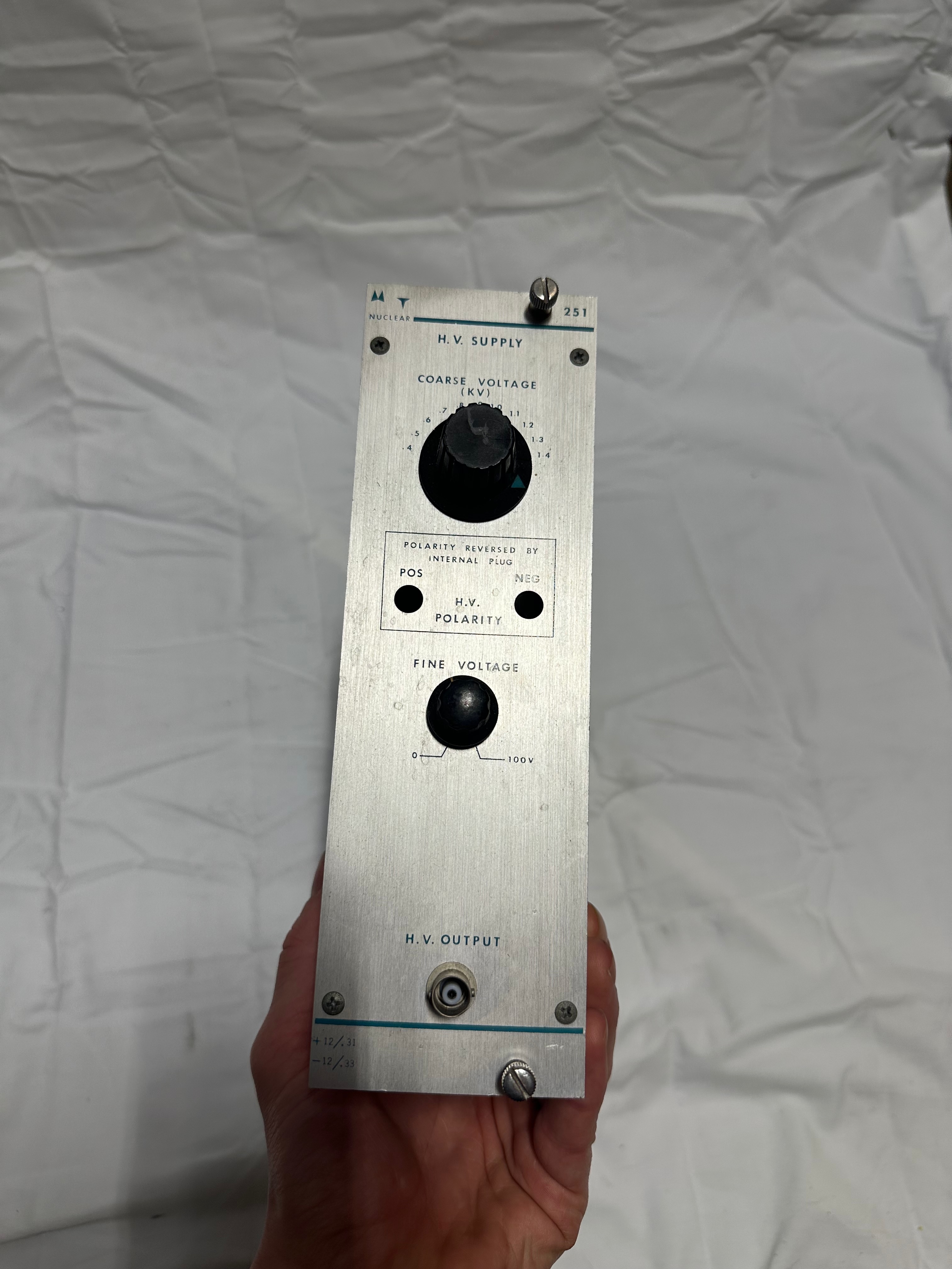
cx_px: 476
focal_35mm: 24
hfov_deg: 56.8
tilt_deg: -63.6
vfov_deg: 71.6
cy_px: 634
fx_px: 880
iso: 80
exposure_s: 1/384
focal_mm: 6.86
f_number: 1.78
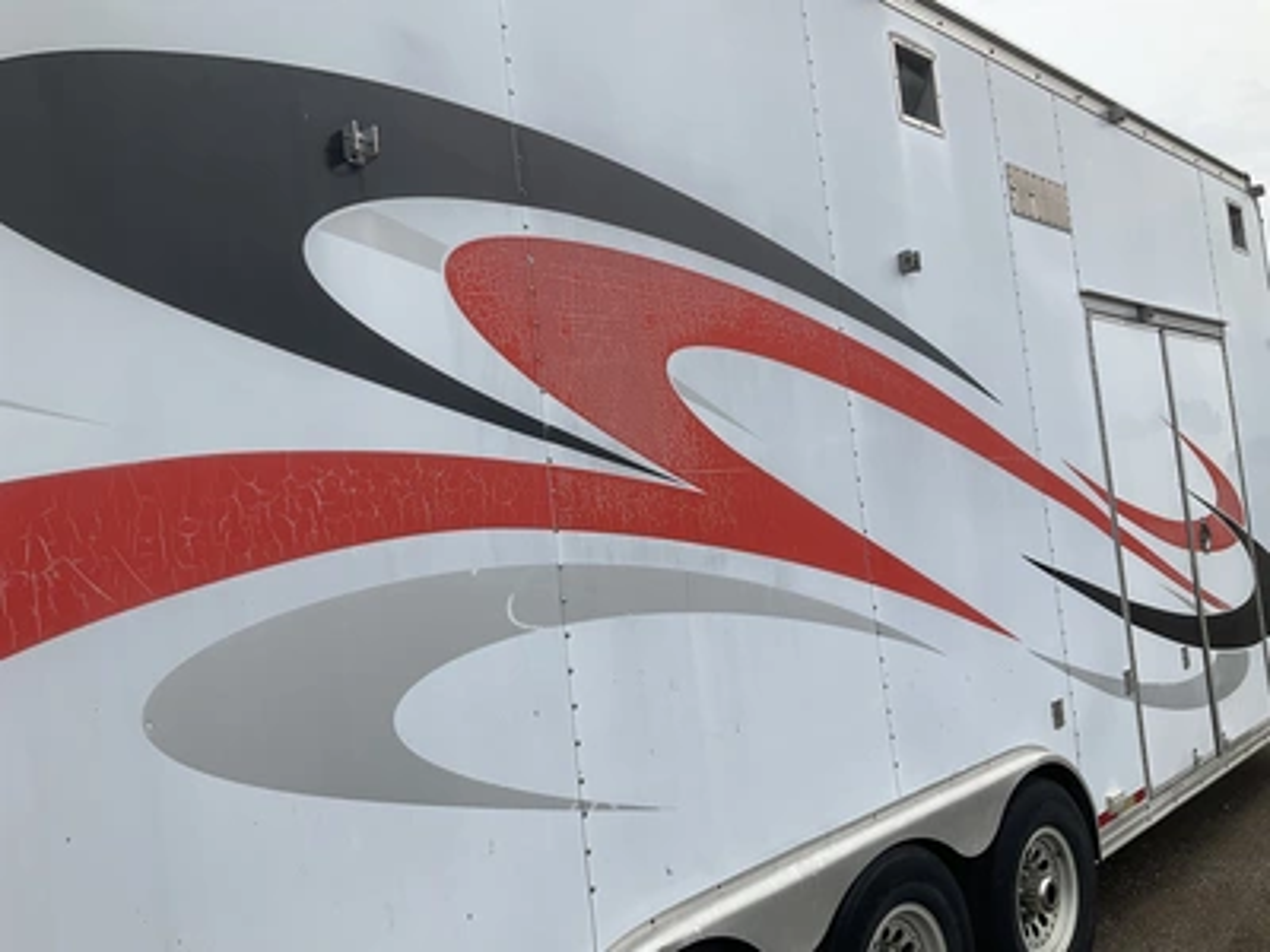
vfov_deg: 48.2
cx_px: 635
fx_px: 1064
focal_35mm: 29
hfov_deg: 61.7
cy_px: 476
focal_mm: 3
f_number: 1.8
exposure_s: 1/1342
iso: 25
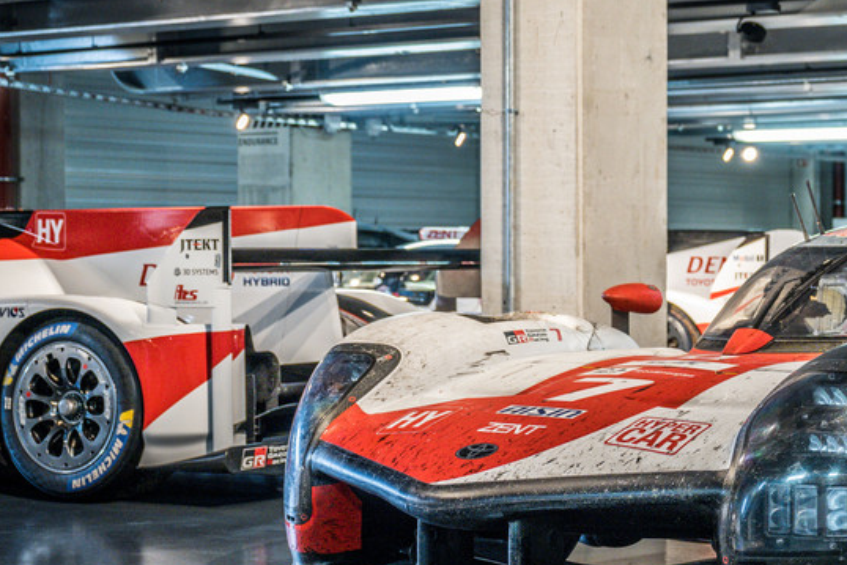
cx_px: 891
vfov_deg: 15.7
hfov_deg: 22.3
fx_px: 2047
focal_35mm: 87
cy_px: 373
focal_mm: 39
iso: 800
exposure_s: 1/50
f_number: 2.8
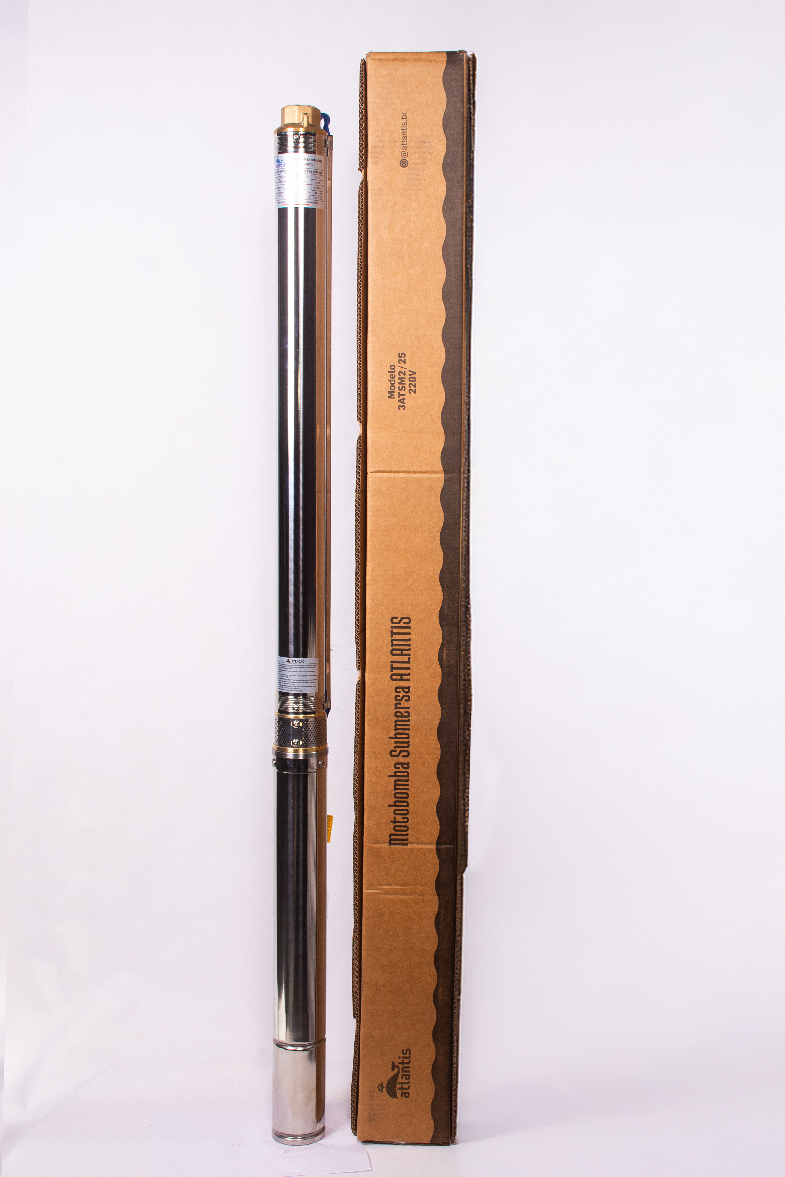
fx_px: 1472
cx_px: 392
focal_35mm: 45
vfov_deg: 43.6
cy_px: 588
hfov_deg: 29.9
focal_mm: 30
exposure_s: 1/80
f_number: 7.1
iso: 100
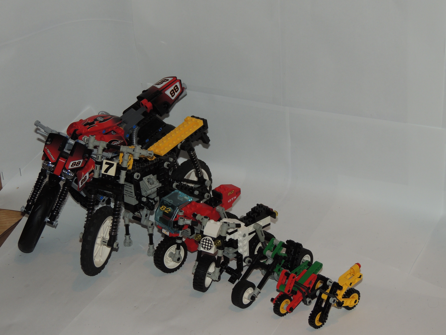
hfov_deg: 23.0
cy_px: 168
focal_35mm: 85
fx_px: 1095
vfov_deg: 17.4
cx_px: 223
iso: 200
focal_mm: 15.1
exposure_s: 1/60
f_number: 4
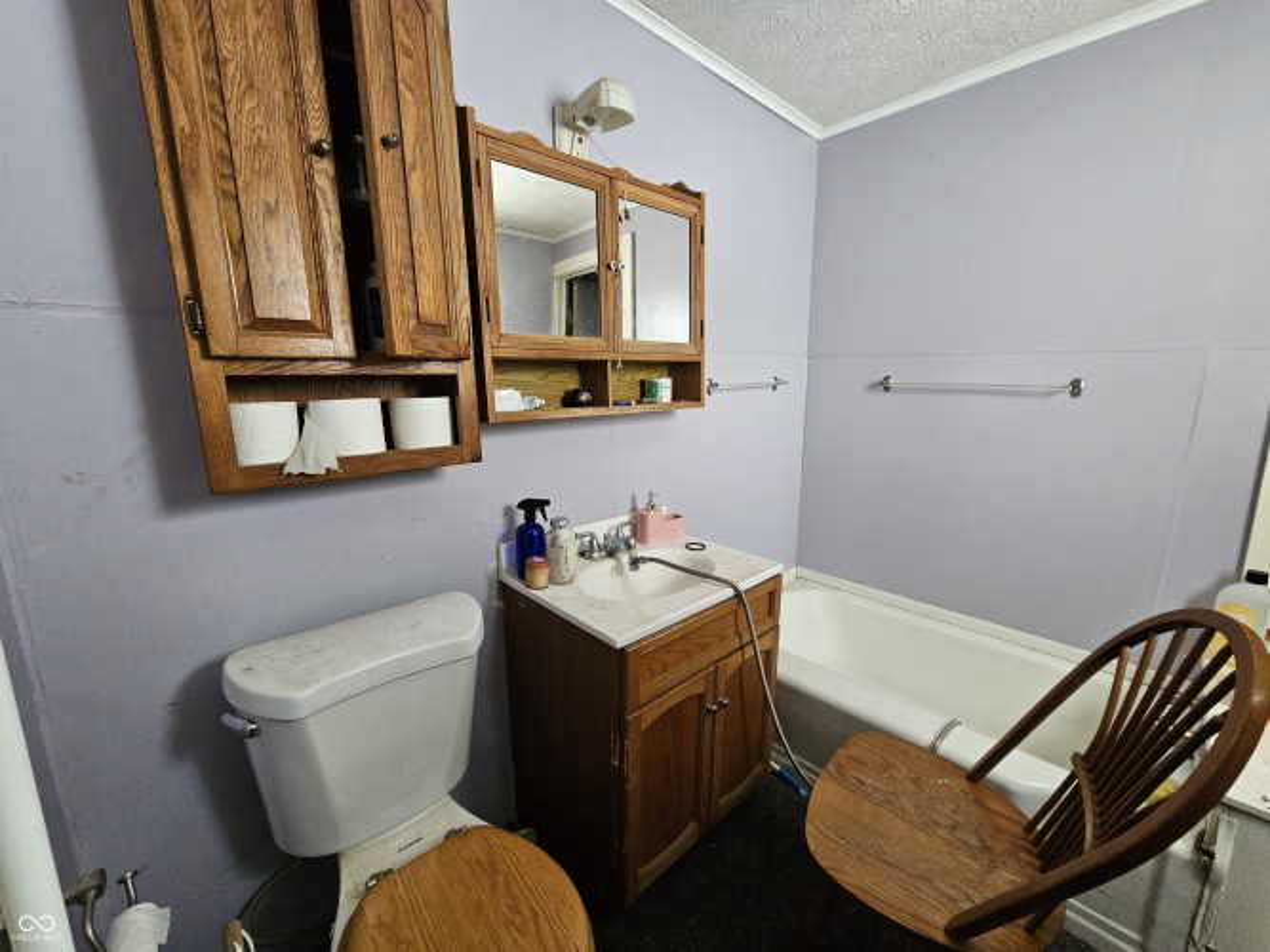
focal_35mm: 13
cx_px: 635
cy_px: 476
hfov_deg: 106.2
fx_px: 477
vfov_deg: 89.9
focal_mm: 2.2
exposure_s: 1/30
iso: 320
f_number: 2.2
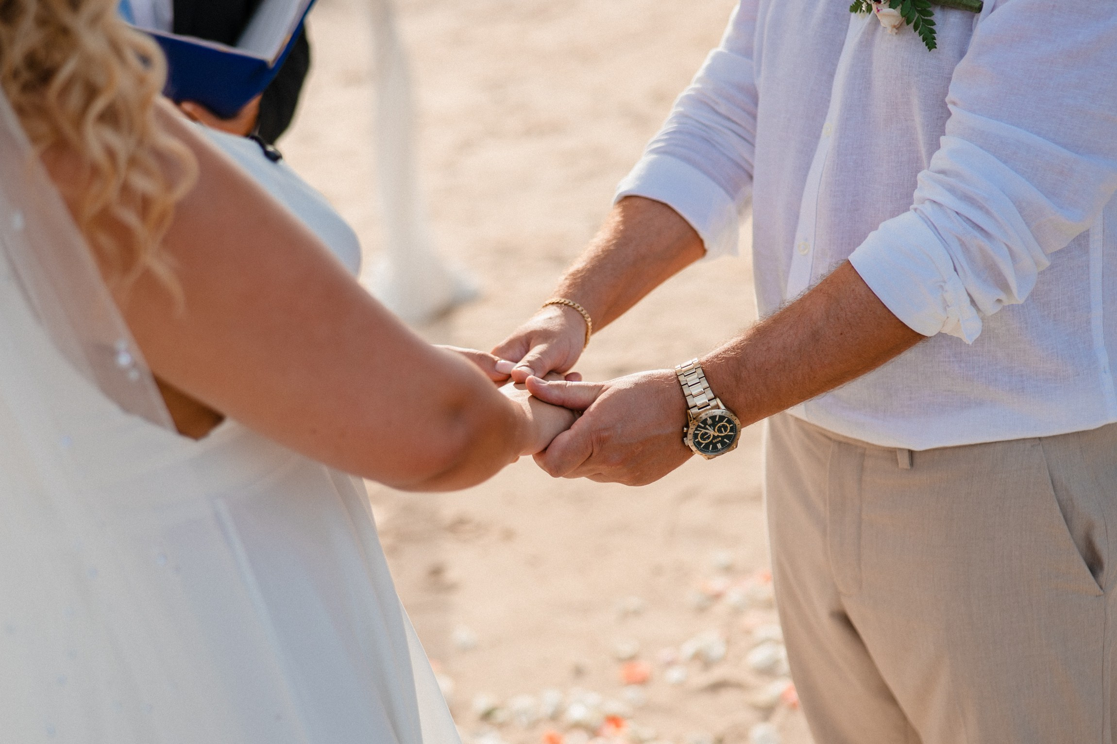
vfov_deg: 22.2
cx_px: 526
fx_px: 1894
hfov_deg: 32.9
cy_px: 454
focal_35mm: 61
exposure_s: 1/400
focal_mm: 50
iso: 160
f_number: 2
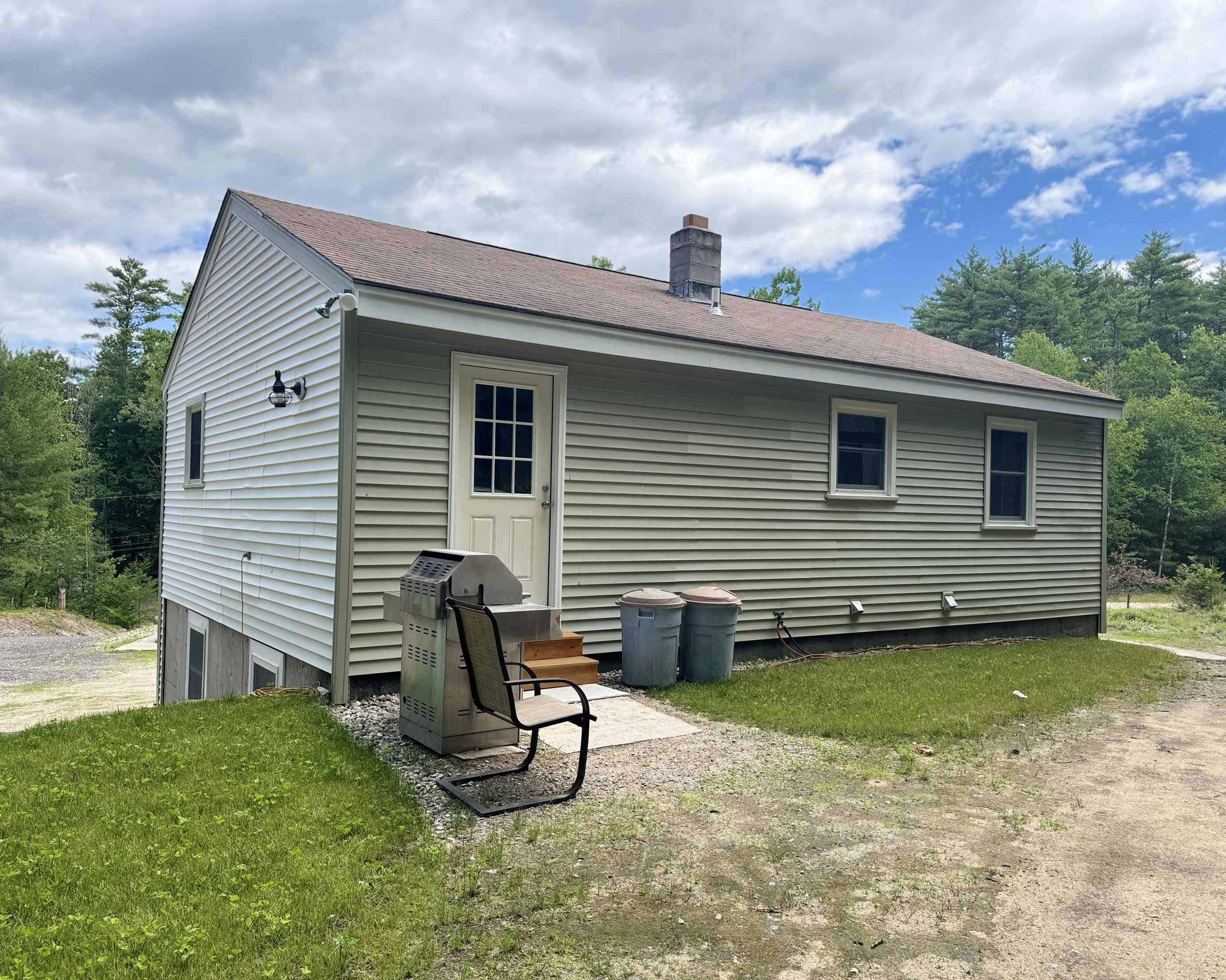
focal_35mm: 26
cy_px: 503
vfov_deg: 54.9
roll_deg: -1.1
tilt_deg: +1.1
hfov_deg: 66.0
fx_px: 943
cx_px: 641
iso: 80
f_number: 1.78
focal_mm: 6.76
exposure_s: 1/1261
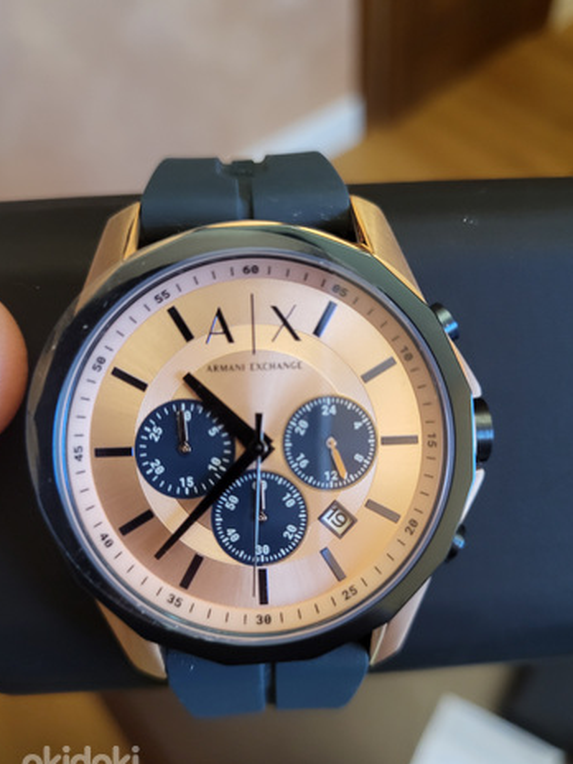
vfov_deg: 63.4
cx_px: 284
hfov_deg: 49.7
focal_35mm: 28
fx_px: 618
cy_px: 407
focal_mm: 5.4
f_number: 1.8
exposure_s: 1/50
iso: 500
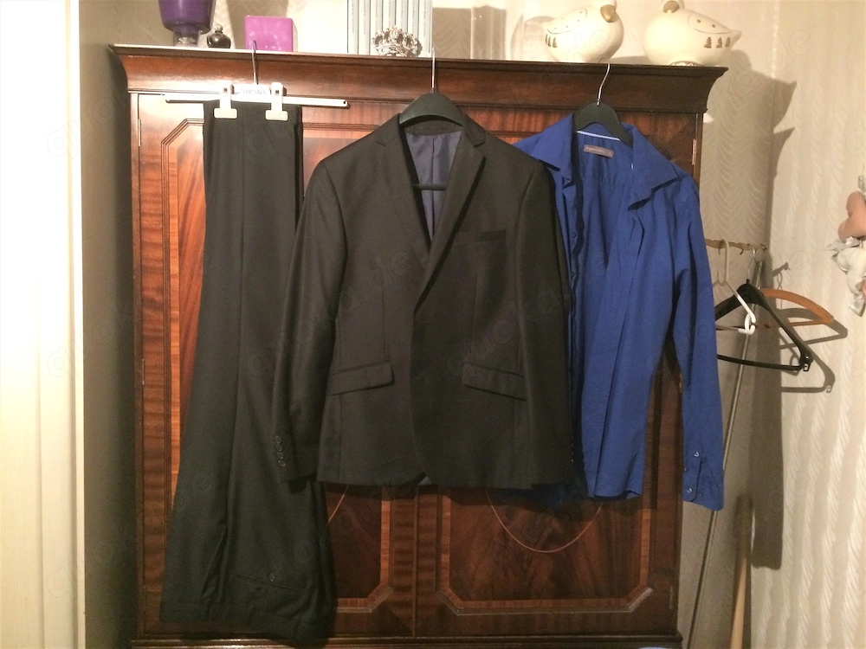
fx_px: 726
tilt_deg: -4.5
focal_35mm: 29
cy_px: 324
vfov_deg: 48.2
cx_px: 433
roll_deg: -1.4
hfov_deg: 61.7
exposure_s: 1/17
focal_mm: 4.15
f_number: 2.2
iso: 320
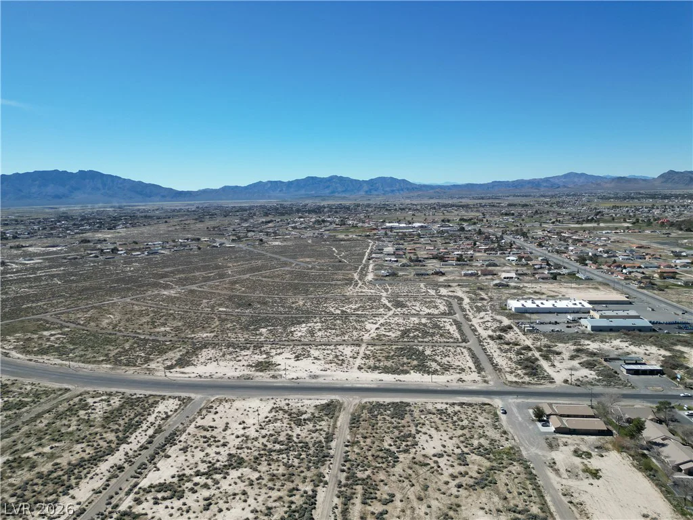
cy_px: 260
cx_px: 346
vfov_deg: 56.8
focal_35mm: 24
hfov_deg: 71.6
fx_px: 480
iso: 110
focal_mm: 6.72
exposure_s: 1/4000
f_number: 1.7
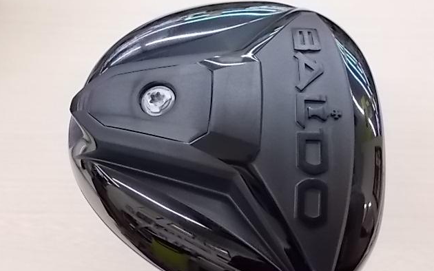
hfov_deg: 66.5
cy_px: 158
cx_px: 218
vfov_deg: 44.4
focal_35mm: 28
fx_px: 331
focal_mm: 4.6
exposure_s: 1/125
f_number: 3.2
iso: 400
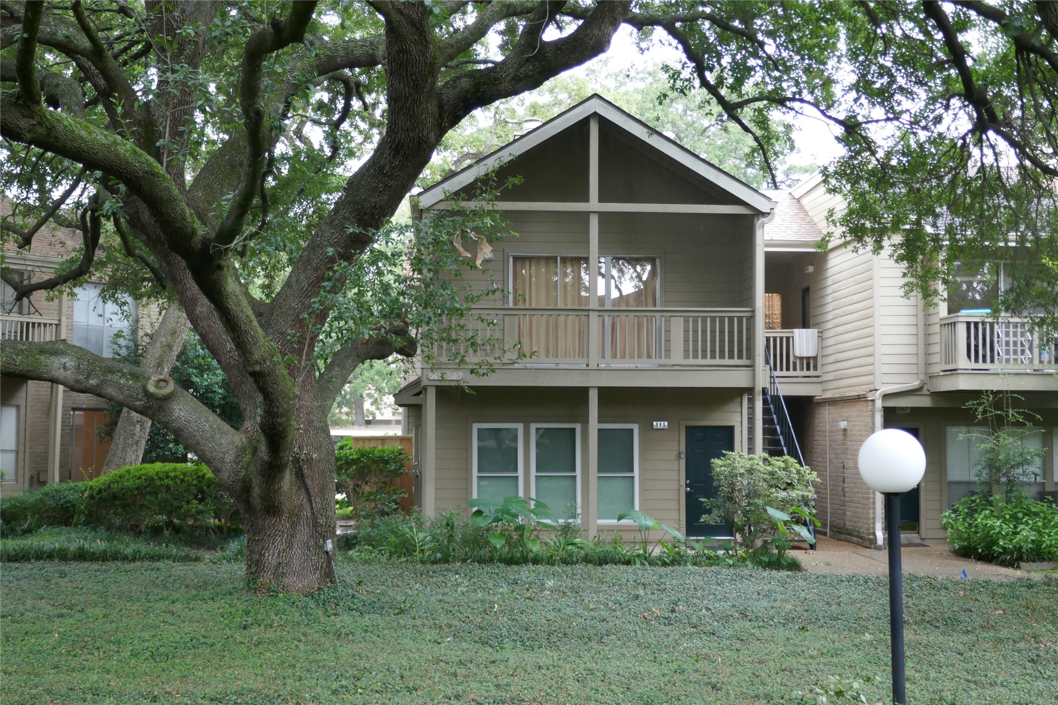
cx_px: 529
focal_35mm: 44
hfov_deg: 44.5
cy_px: 352
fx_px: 1293
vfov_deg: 30.5
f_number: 3.9
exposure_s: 1/80
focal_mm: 16.2
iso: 640
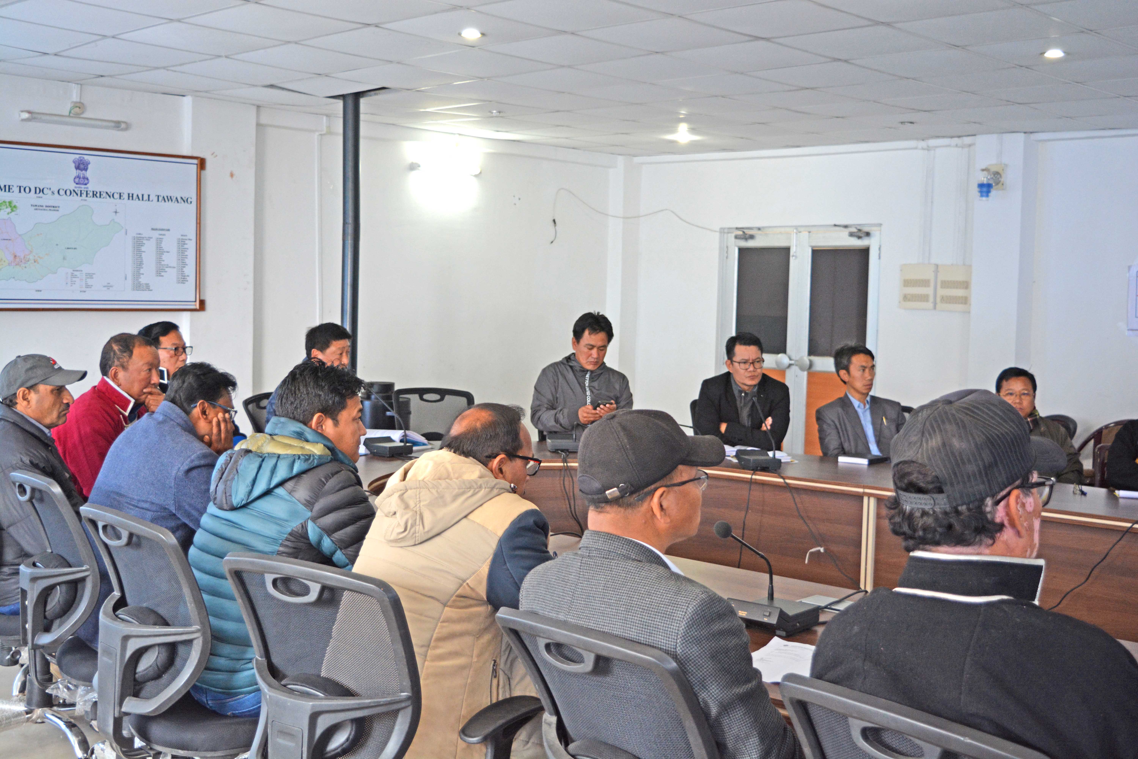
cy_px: 380
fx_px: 1422
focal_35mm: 45
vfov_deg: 29.9
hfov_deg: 43.6
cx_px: 569
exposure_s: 1/60
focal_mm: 30
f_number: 4.2
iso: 800
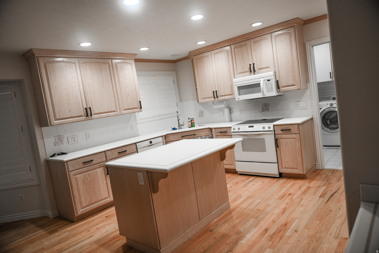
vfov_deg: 53.2
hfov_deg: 73.7
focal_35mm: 24
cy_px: 126
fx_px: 253
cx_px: 190
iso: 320
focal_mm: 24
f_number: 2.8
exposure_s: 1/80
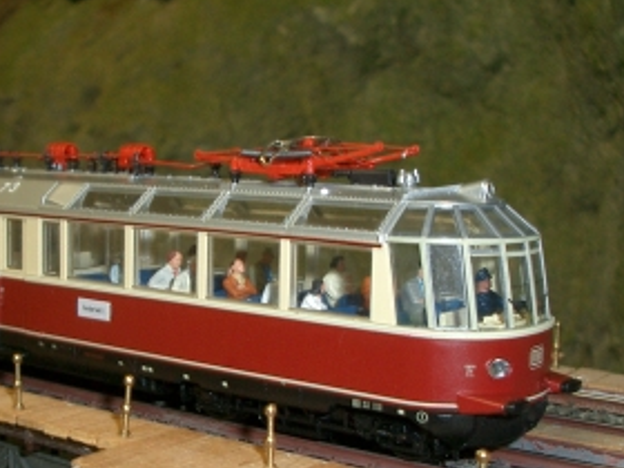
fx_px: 1154
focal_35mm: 64
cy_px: 299
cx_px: 223
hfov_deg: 30.1
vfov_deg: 22.9
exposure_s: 1/40
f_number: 2.6
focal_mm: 5.8
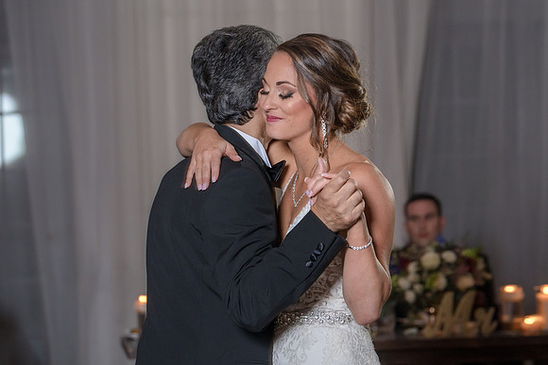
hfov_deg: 14.1
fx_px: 2214
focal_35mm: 145
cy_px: 162
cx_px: 304
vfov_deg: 9.4
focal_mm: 131
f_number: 5.6
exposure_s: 1/100
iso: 2000
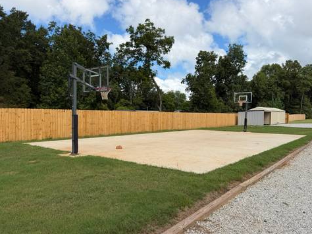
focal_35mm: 27
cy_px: 124
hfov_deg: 65.3
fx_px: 243
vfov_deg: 51.4
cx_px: 164
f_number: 1.78
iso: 80
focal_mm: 6.76
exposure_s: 1/4673
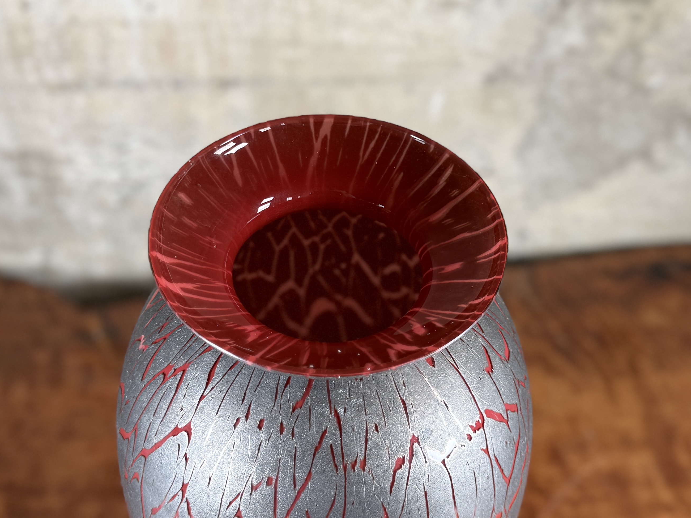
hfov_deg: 69.4
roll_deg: -0.8
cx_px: 338
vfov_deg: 54.9
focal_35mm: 25
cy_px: 250
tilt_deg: -44.9
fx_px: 499
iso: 100
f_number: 1.78
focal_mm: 6.76
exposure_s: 1/120
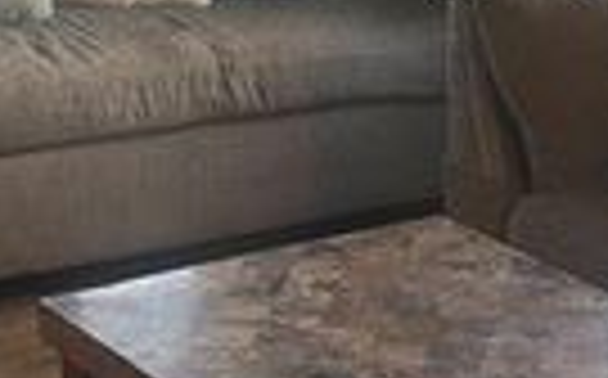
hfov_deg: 15.3
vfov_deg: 9.3
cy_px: -218
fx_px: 2251
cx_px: 468
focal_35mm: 136
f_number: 1.5
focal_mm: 5.7
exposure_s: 1/60
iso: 80
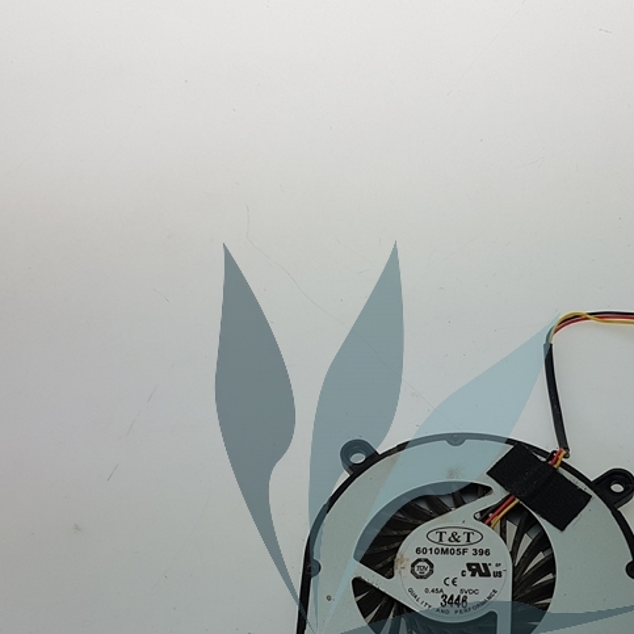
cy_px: 474
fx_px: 995
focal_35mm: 48
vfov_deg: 34.6
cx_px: 450
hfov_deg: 34.8
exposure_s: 1/156
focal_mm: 4.2
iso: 40
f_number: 1.7
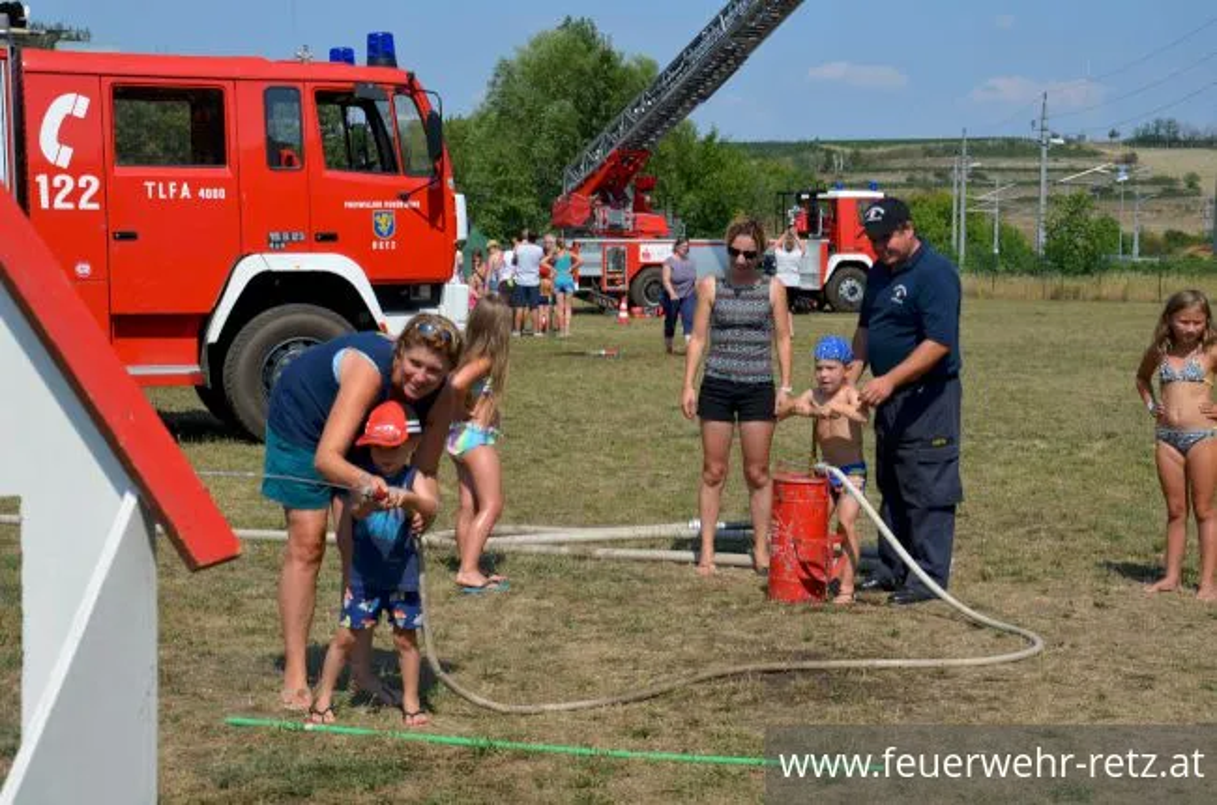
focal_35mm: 72
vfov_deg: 18.8
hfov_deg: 28.1
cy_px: 402
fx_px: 2428
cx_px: 608
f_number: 9
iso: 100
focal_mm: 48
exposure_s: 1/320
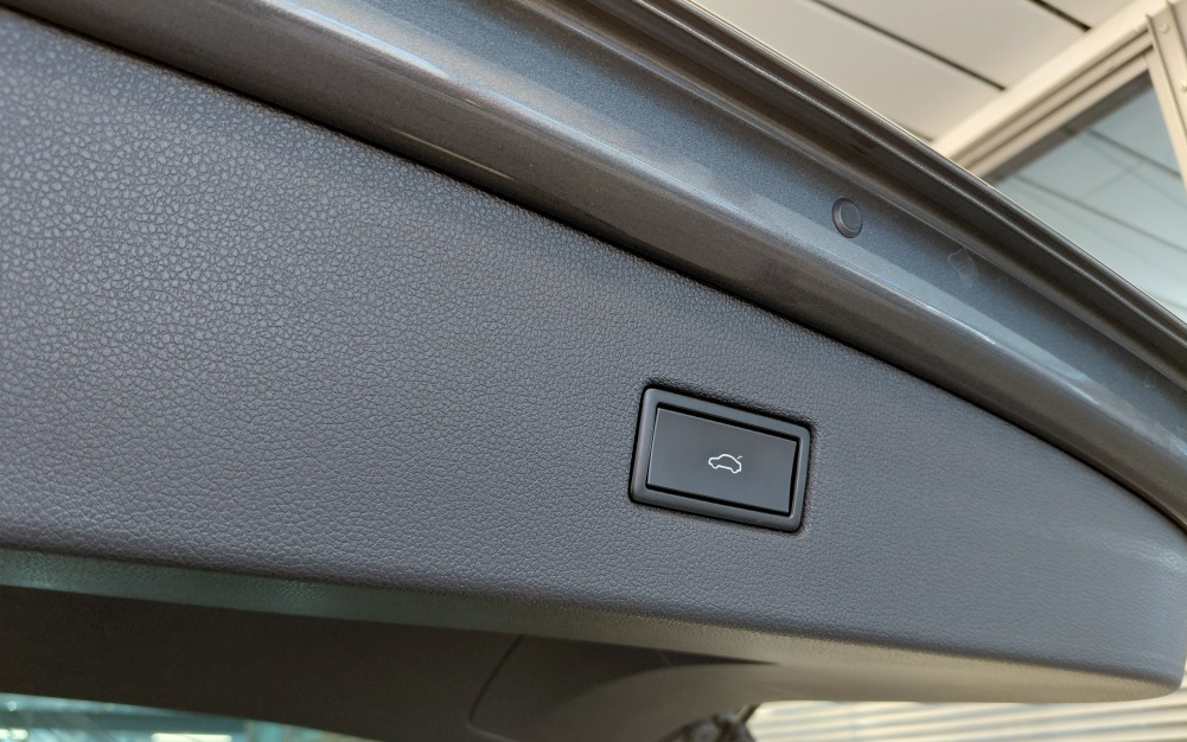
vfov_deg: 45.8
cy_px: 438
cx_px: 589
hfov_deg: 68.4
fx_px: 874
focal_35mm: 27
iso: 160
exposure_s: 1/60
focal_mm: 4.69
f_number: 1.8
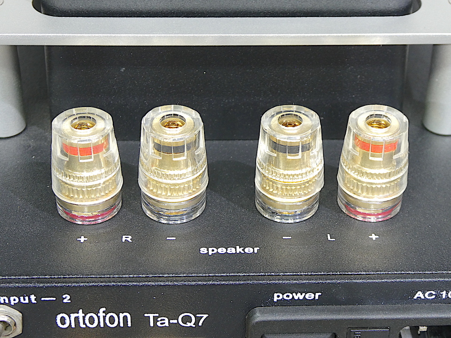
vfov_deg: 17.6
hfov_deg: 23.3
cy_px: 169
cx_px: 226
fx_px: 1094
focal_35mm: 84
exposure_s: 1/3.2
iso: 200
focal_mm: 15
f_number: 4.8
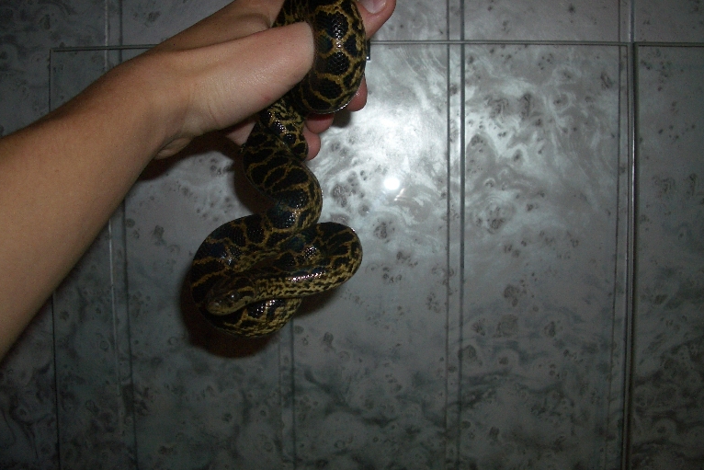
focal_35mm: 38
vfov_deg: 35.1
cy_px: 237
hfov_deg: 50.7
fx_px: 743
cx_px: 363
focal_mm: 5.8
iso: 100
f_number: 2.6
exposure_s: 1/60
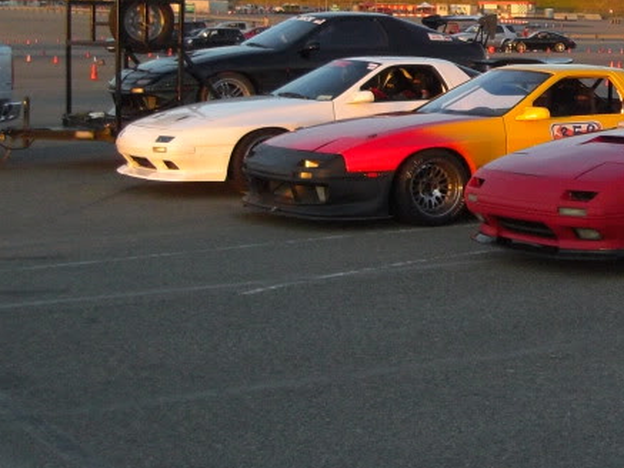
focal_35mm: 89
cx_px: 697
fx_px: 1605
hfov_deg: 20.9
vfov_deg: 16.5
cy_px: 136
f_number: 2.8
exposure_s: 1/500
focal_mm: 7.9
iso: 400
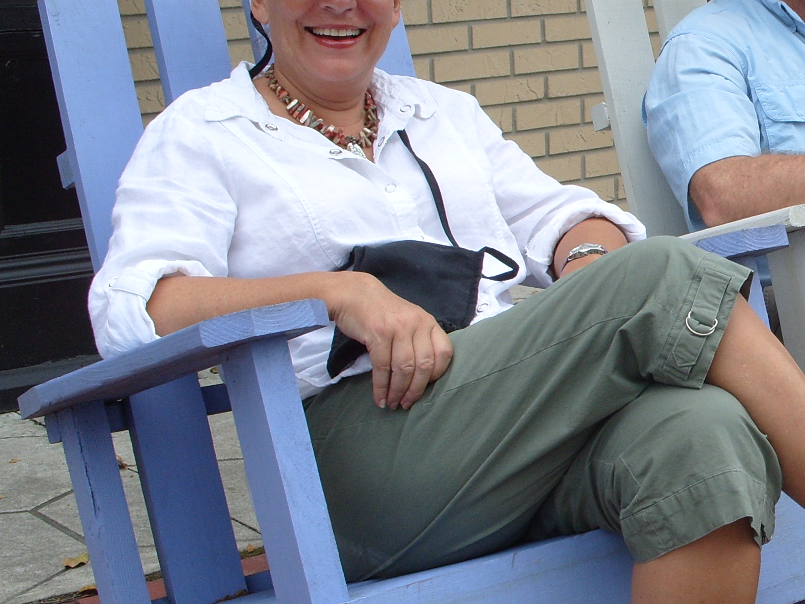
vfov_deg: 18.9
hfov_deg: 23.5
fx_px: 1814
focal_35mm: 78
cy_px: 242
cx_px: 878
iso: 80
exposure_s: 1/250
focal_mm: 7.8
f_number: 5.3
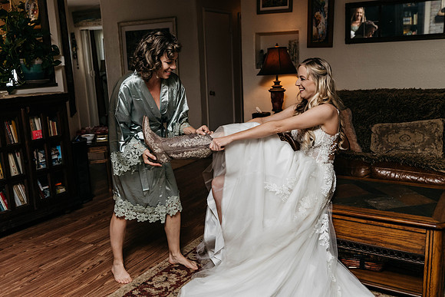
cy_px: 148
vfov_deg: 37.9
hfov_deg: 54.4
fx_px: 433
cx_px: 222
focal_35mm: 35
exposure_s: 1/1000
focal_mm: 35
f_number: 2.8
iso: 1000
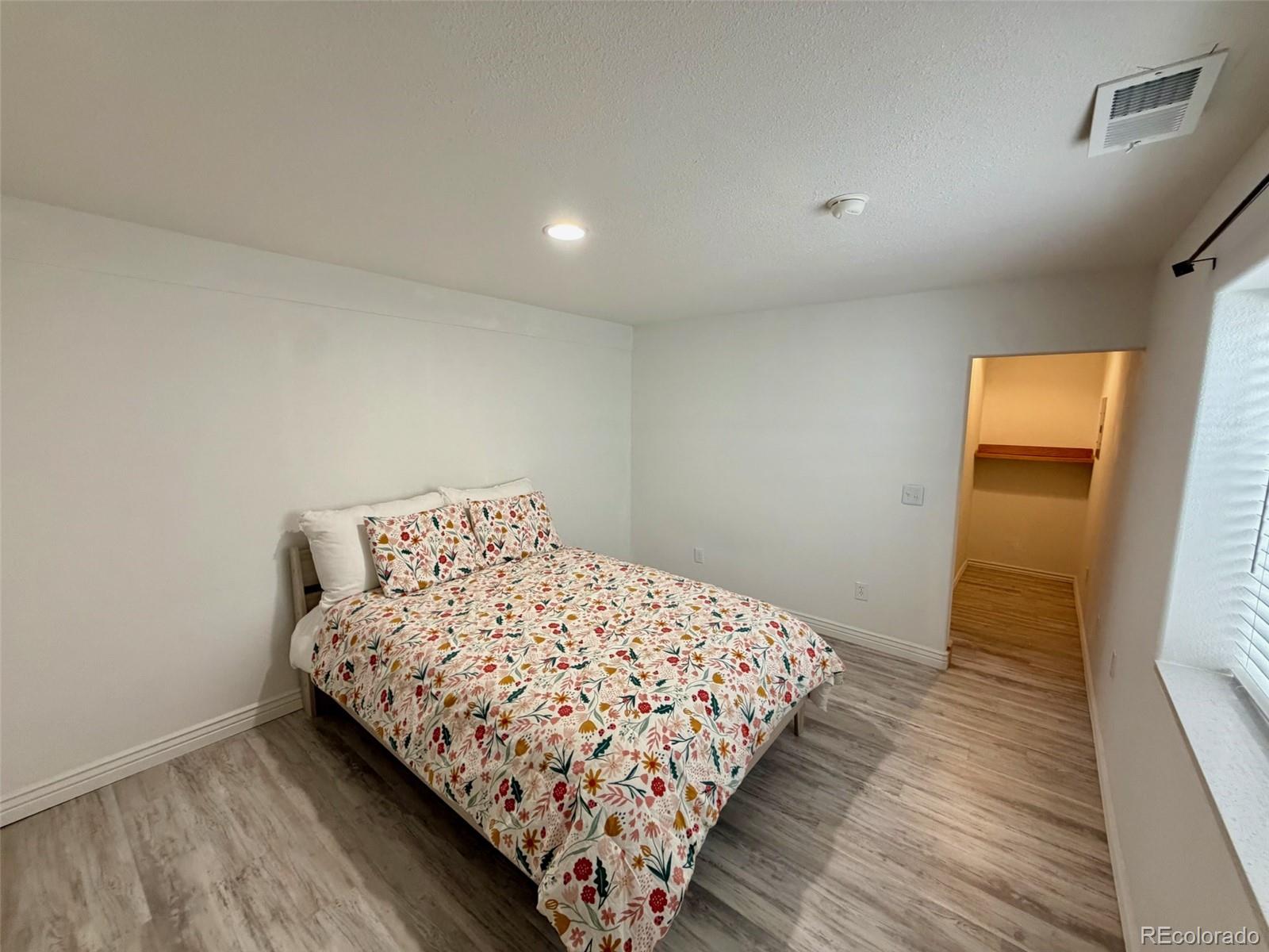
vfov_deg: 85.7
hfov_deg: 102.1
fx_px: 513
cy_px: 476
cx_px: 634
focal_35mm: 14
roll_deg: -0.1
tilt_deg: -7.6
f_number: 2.2
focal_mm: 2.22
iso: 320
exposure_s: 1/60
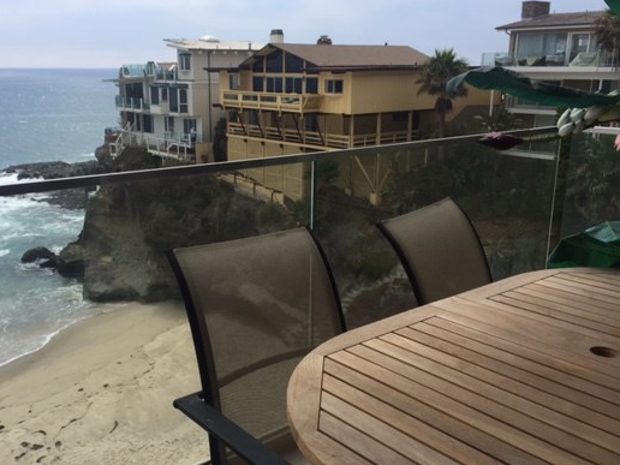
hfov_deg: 51.2
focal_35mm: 36
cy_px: 248
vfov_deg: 39.6
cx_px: 267
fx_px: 645
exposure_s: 1/2825
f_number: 2.2
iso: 32
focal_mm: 4.15
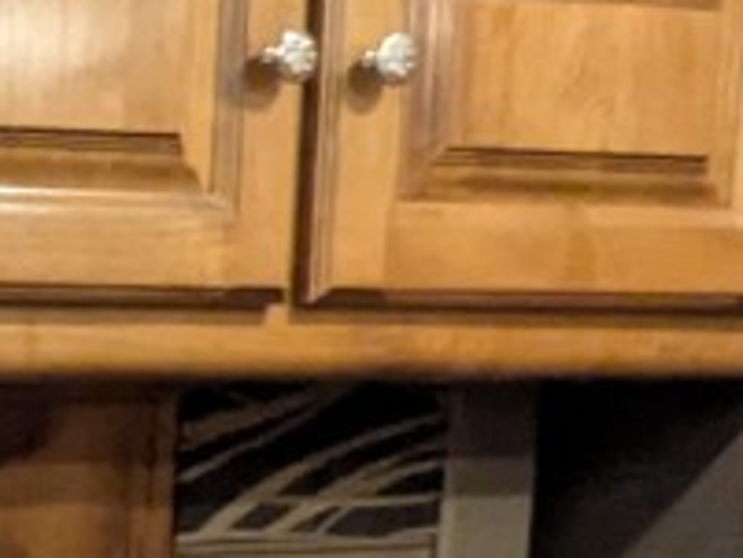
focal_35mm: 111
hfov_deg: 15.6
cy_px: 1027
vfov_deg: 12.2
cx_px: -534
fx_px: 2384
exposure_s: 1/23.8
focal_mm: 2.35
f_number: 2.2
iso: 723
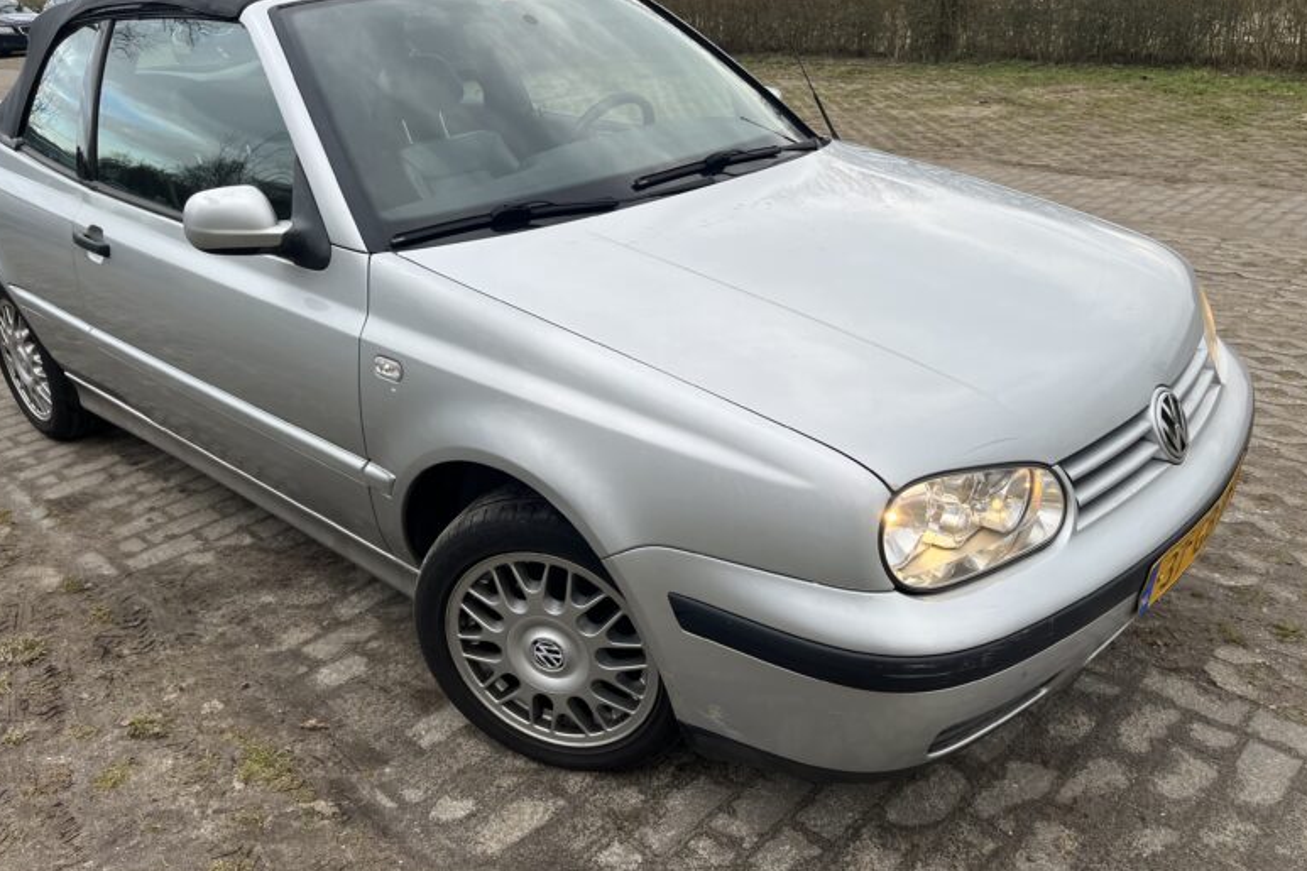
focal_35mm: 28
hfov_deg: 65.5
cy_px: 448
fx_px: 1016
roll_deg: +2.2
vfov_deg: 46.4
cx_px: 653
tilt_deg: -23.9
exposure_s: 1/473
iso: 50
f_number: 1.6
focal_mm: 5.1
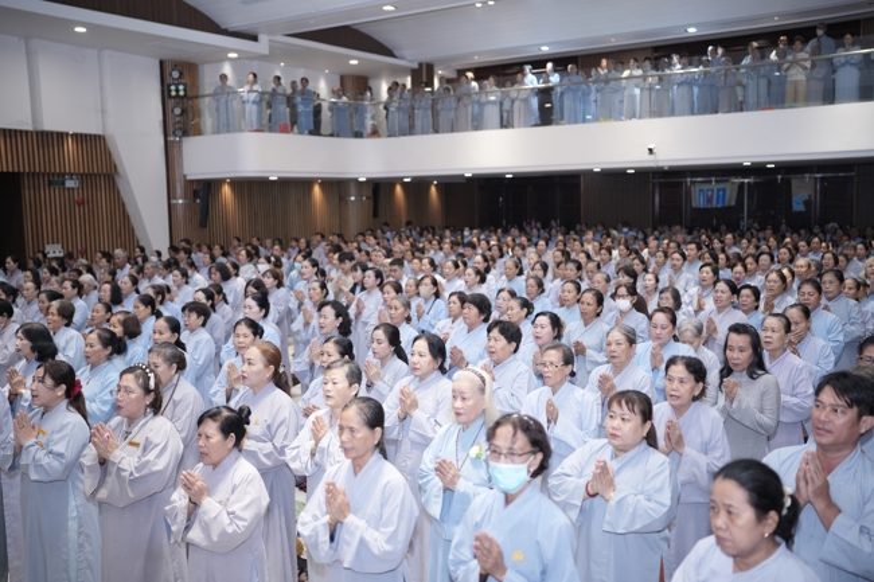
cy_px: 291
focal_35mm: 35
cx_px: 437
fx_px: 849
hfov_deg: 54.4
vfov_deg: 37.8
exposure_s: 1/200
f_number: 2
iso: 800
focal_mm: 35
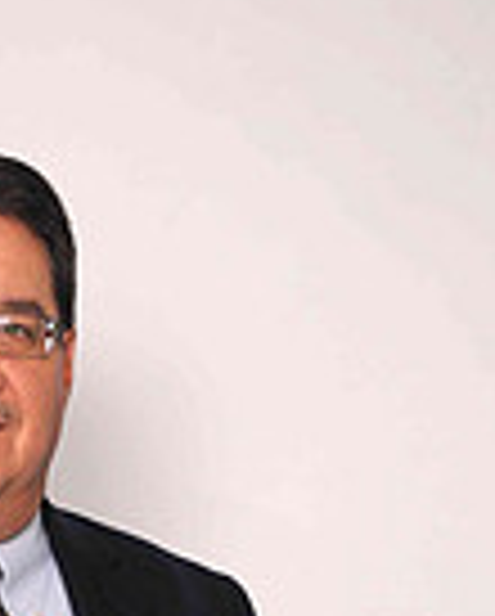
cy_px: 904
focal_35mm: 203
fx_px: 3709
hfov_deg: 7.6
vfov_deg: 9.3
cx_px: -83
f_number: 5.6
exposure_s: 1/60
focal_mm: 44
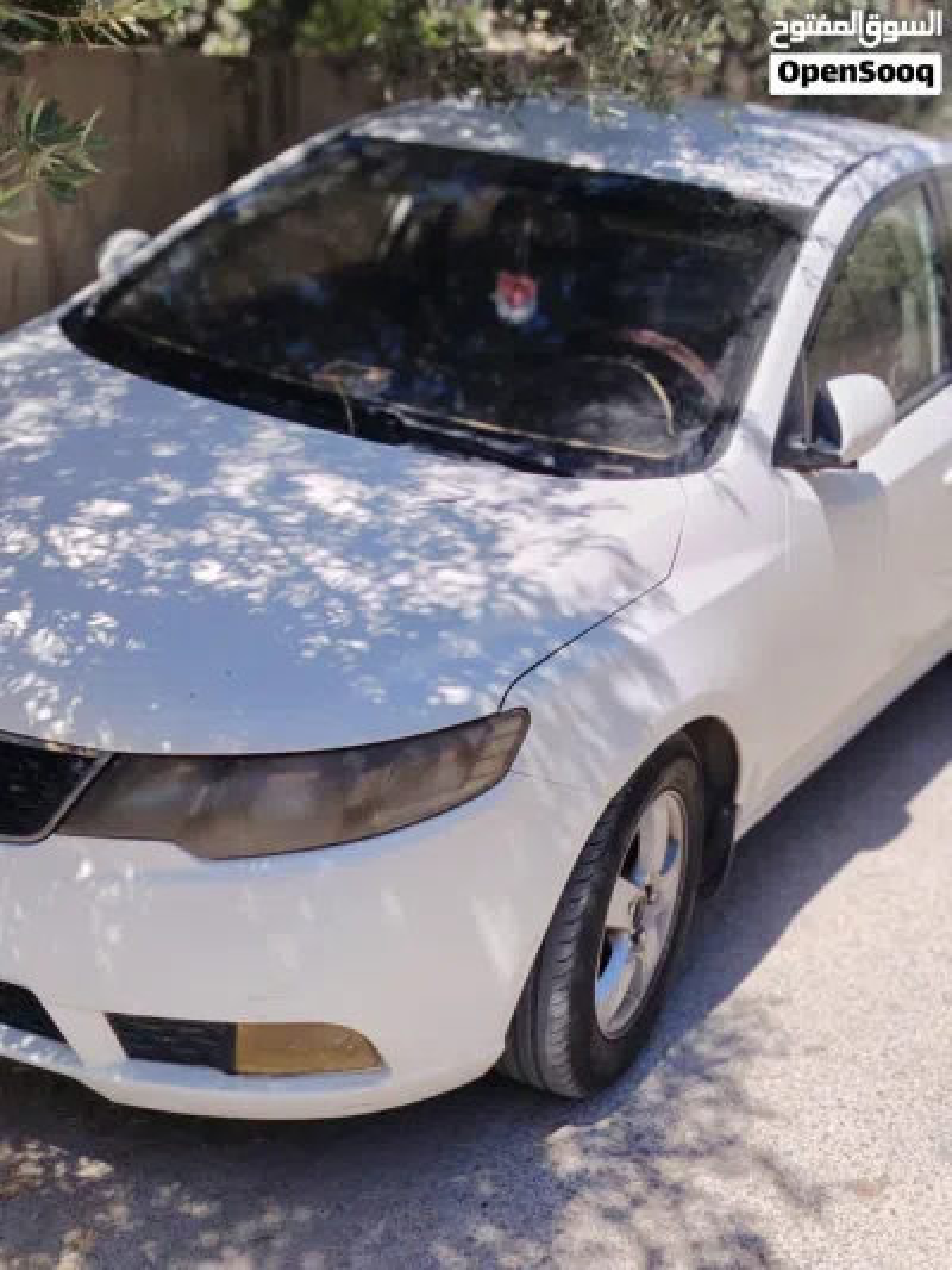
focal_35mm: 48
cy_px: 635
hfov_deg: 30.3
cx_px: 476
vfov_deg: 39.6
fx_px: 1759
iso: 100
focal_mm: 3.25
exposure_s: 1/886
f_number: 4
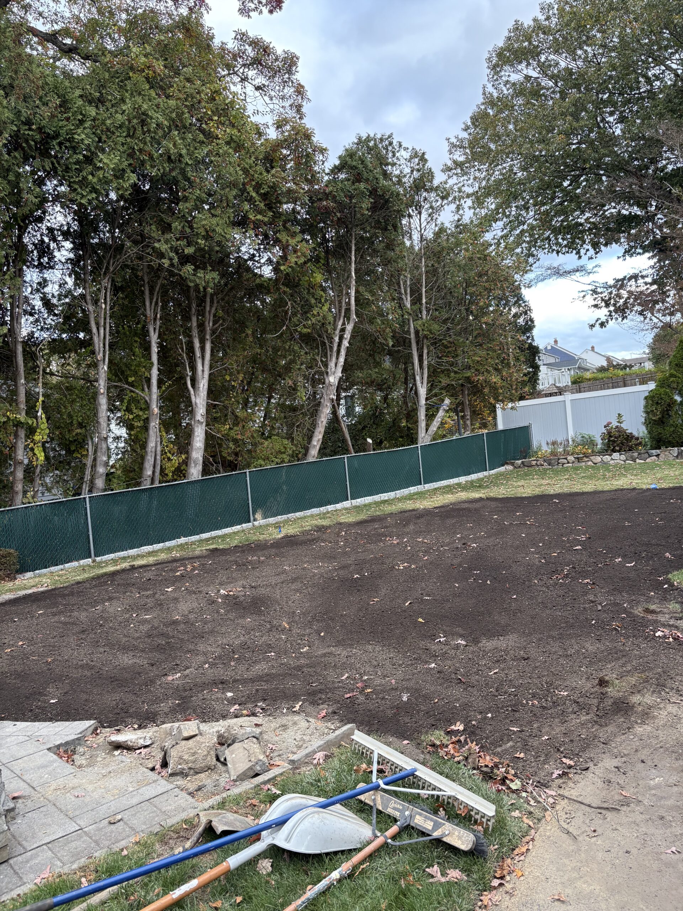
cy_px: 456
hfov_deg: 53.1
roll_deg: +4.2
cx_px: 342
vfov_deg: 67.3
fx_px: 684
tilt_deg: +0.5
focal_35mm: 26
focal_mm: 5.96
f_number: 1.6
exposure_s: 1/122
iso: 125
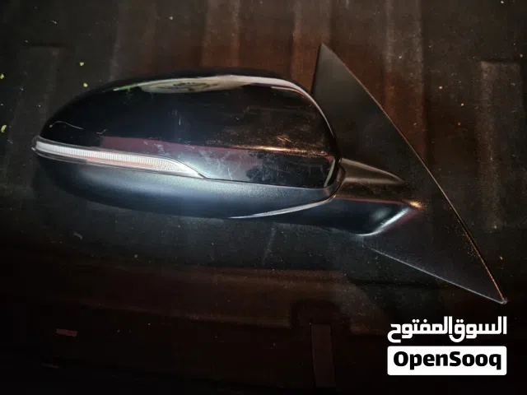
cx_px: 264
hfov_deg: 73.9
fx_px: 350
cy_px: 198
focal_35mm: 23
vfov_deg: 58.9
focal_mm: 5.4
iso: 2000
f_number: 1.8
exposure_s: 1/16.7
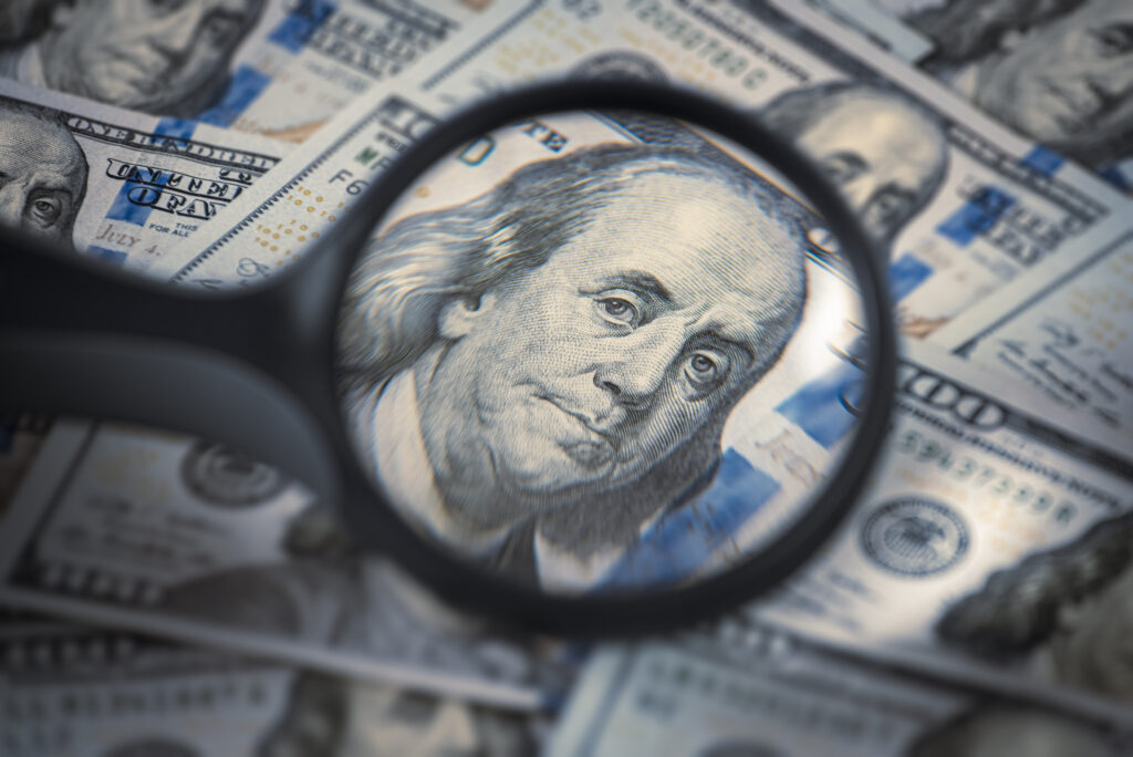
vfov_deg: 7.9
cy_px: 378
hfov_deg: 11.7
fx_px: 5511
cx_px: 566
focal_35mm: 175
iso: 320
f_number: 7.1
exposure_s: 1/160
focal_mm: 175
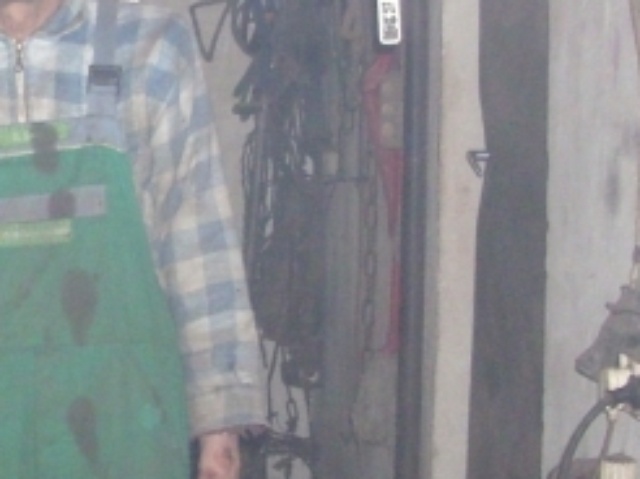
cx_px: -8
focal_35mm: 113
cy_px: 92
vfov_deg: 13.0
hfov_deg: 17.0
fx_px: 2087
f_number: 2.8
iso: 400
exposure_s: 1/60
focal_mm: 6.2
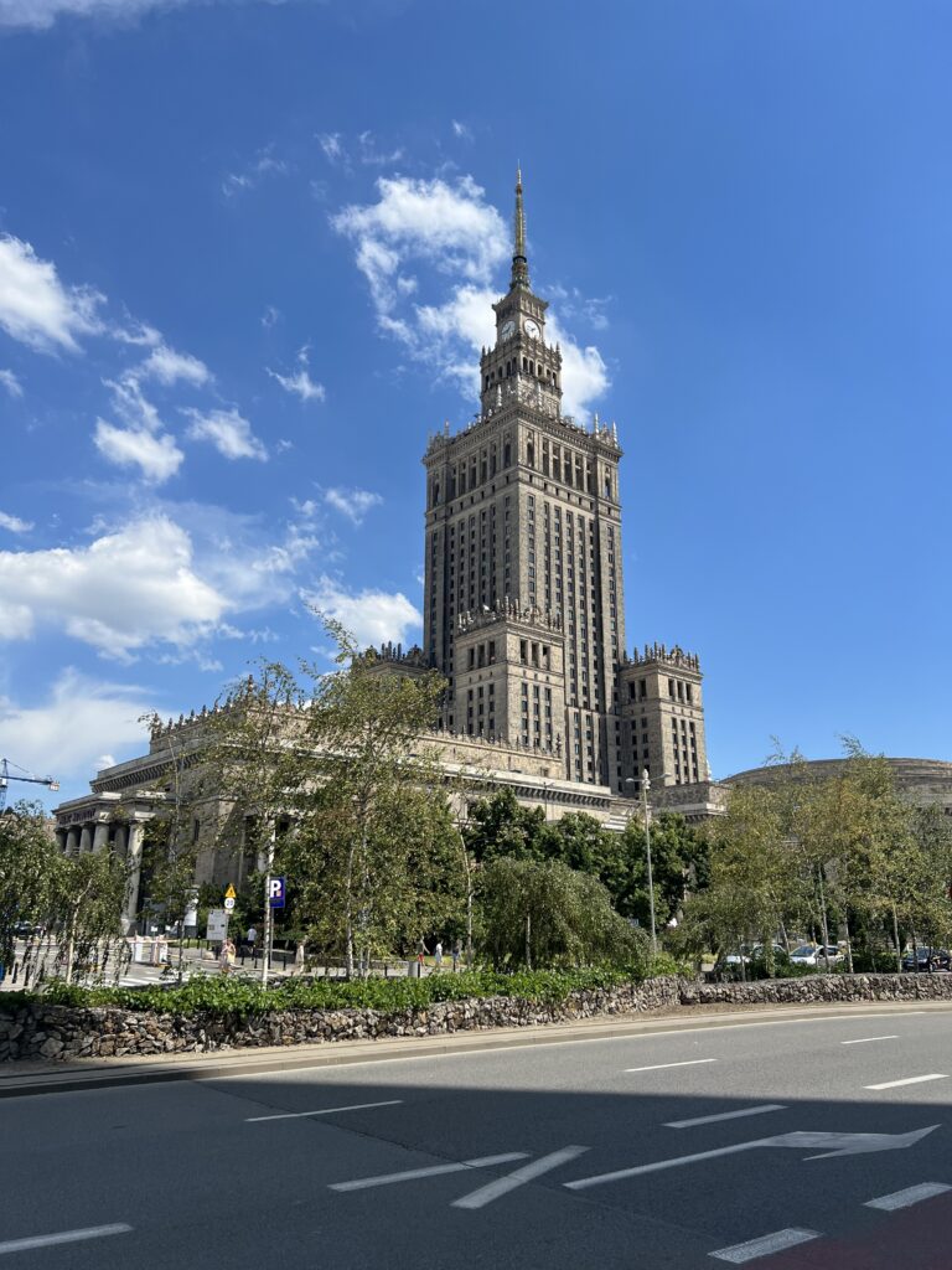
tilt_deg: +17.4
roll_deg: +0.3
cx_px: 476
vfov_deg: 67.3
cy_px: 635
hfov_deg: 53.1
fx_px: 953
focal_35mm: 26
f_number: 1.5
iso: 50
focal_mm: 5.7
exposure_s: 1/5076
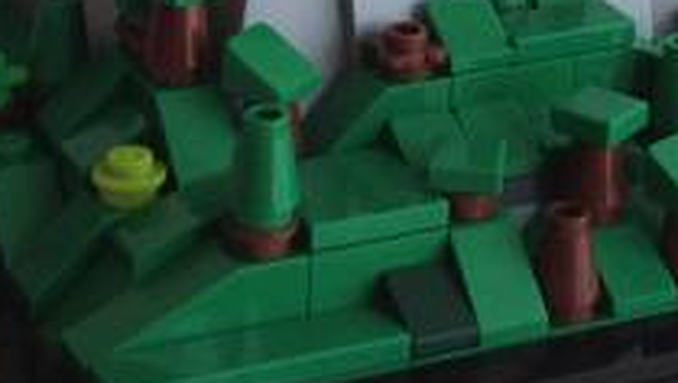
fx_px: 2951
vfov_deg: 7.2
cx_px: 483
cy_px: -380
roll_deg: -4.5
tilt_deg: -13.7
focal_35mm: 164
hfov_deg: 13.1
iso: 50
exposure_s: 1/120
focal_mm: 4.28
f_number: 2.4
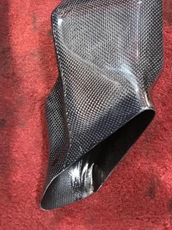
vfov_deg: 35.6
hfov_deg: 27.0
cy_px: 46
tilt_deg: -69.2
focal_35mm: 52
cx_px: 14
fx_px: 345
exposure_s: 1/5
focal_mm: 3.99
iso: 100
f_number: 1.8
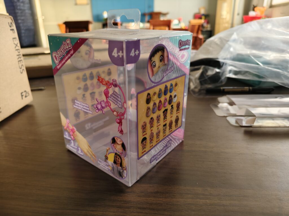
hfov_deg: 73.9
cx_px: 144
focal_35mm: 23
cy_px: 108
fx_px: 192
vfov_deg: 58.9
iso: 142
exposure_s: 1/100
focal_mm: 5.56
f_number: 1.88
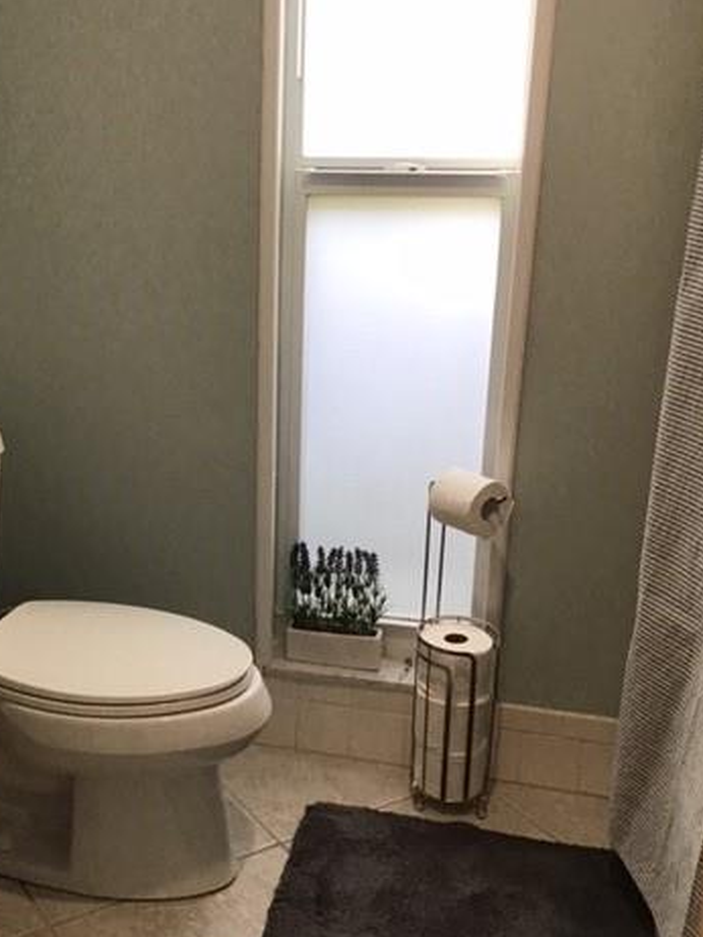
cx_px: 230
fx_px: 1164
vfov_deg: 43.8
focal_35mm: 43
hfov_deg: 33.3
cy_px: 472
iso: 32
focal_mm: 3.3
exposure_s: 1/30
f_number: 2.4
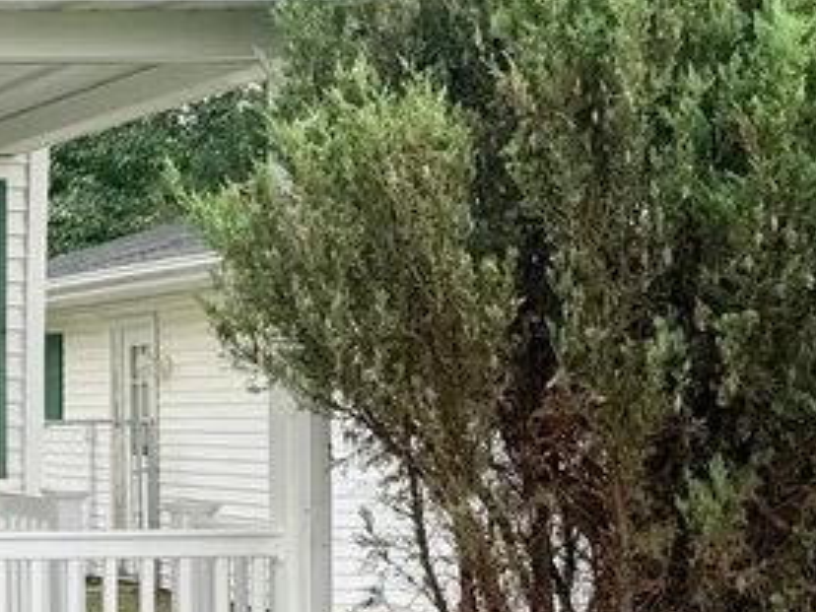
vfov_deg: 16.6
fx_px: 2098
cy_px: 390
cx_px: -600
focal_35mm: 89
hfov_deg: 18.1
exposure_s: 1/2232
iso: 80
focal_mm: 6.76
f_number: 1.78
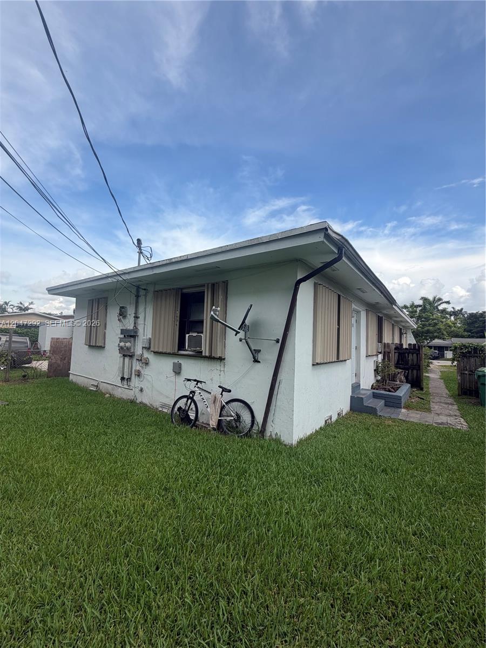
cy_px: 324
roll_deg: -2.1
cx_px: 243
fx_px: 262
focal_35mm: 14
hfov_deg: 85.7
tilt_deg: +4.4
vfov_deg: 102.1
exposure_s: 1/770
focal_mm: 2.22
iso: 32
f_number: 2.2
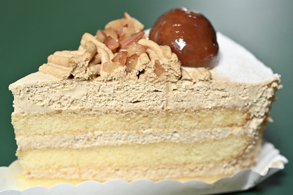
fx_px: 488
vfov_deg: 22.6
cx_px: 146
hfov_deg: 33.4
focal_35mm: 60
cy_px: 98
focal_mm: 60
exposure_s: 1/250
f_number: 7.1
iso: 6400
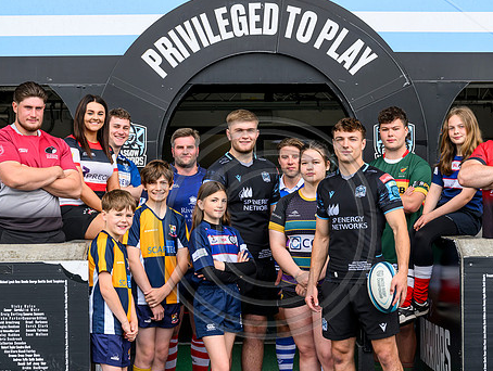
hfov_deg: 21.3
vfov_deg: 16.1
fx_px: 1312
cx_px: 263
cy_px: 212
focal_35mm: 92
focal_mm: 62
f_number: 5
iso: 250
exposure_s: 1/250
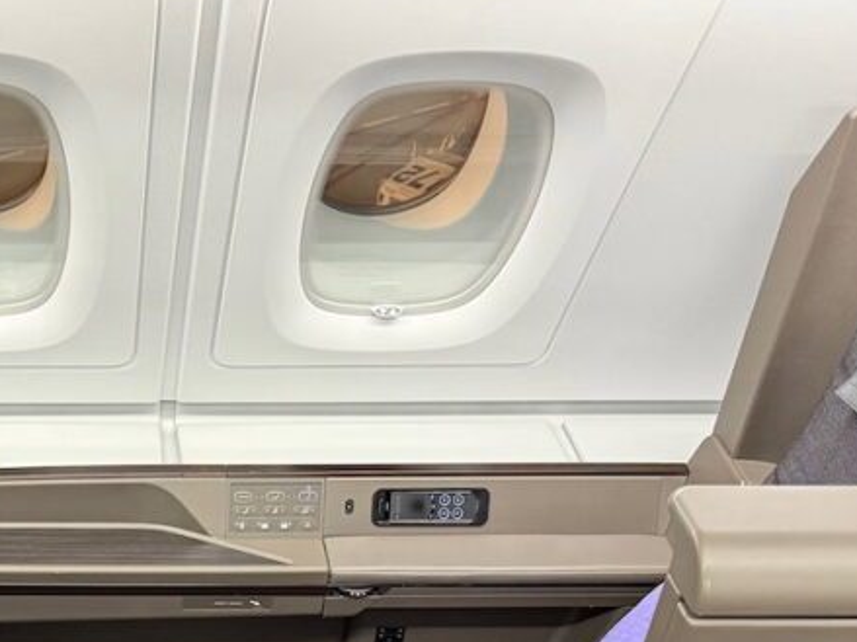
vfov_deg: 24.4
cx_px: 74
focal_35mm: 56
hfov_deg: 32.5
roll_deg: +0.0
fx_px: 1386
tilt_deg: -39.9
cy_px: 697
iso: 400
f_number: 1.78
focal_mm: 6.76
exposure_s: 1/52
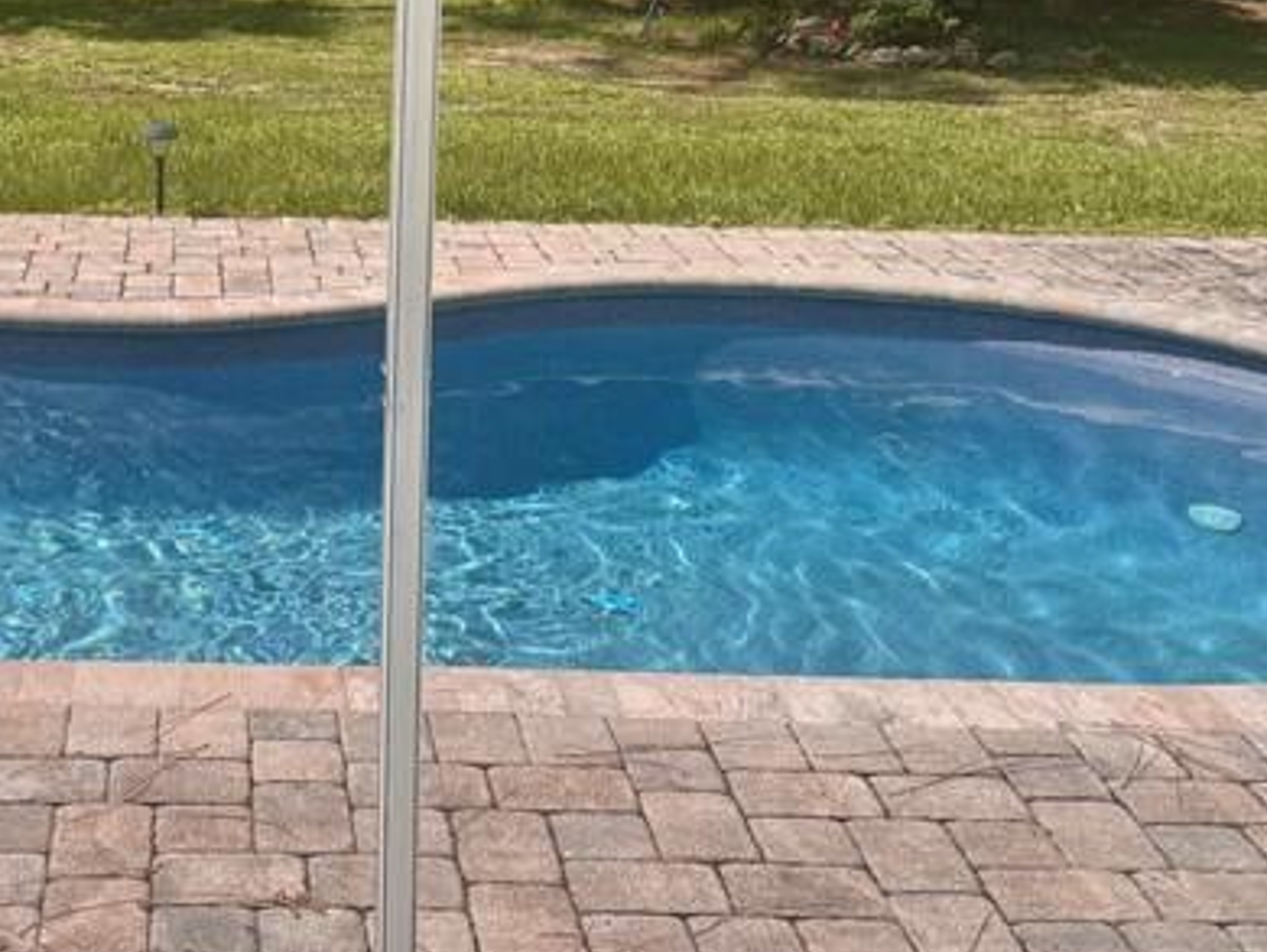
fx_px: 2307
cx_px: 175
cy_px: 172
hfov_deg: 29.7
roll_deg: -0.6
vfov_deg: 22.9
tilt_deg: -10.4
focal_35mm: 63
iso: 80
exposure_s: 1/4310
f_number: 1.78
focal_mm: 6.76
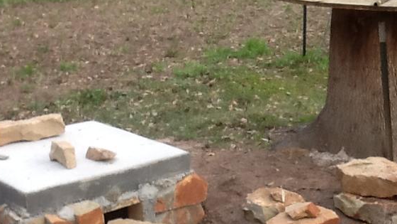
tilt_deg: -24.3
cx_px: 289
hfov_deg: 27.2
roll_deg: -0.4
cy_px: 226
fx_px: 811
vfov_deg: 15.4
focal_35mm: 77
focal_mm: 2.03
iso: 40
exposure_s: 1/186
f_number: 2.4
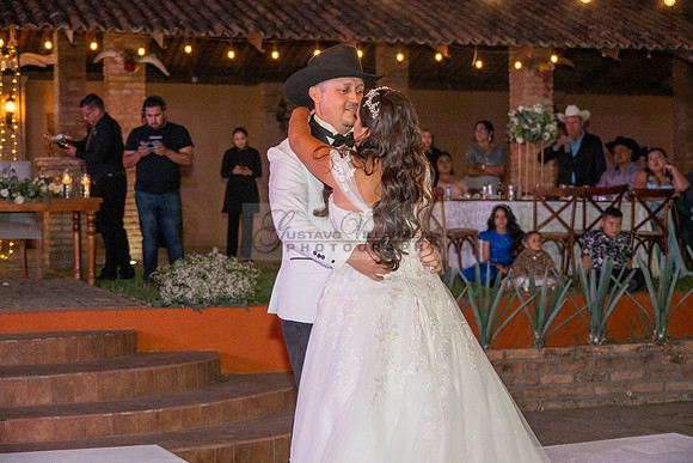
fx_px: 1521
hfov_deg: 25.7
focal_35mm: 79
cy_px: 232
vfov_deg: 17.3
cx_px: 346
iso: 2000
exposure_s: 1/160
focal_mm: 79
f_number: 6
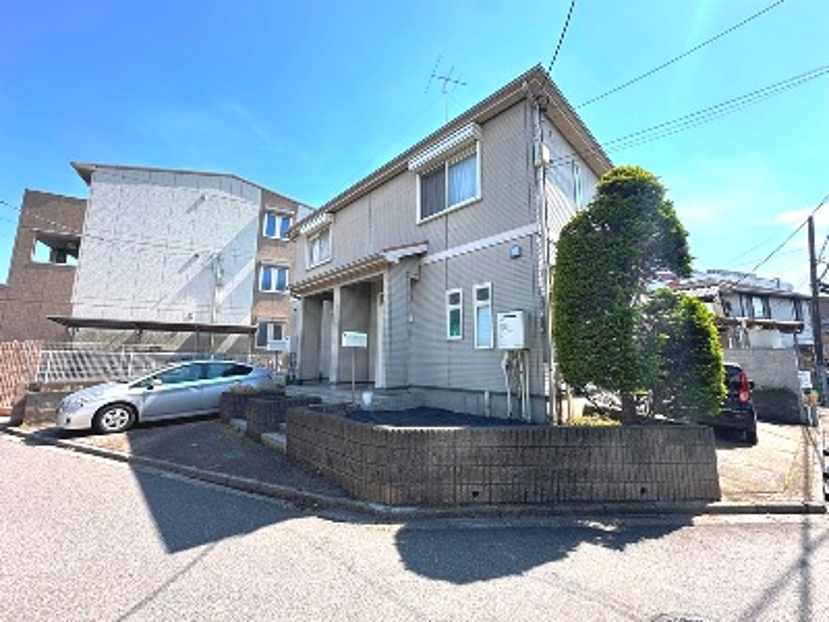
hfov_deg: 102.1
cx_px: 414
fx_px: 335
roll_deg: -0.3
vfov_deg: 85.7
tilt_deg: +8.4
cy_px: 311
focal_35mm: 14
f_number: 2.2
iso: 40
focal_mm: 2.22
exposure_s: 1/779
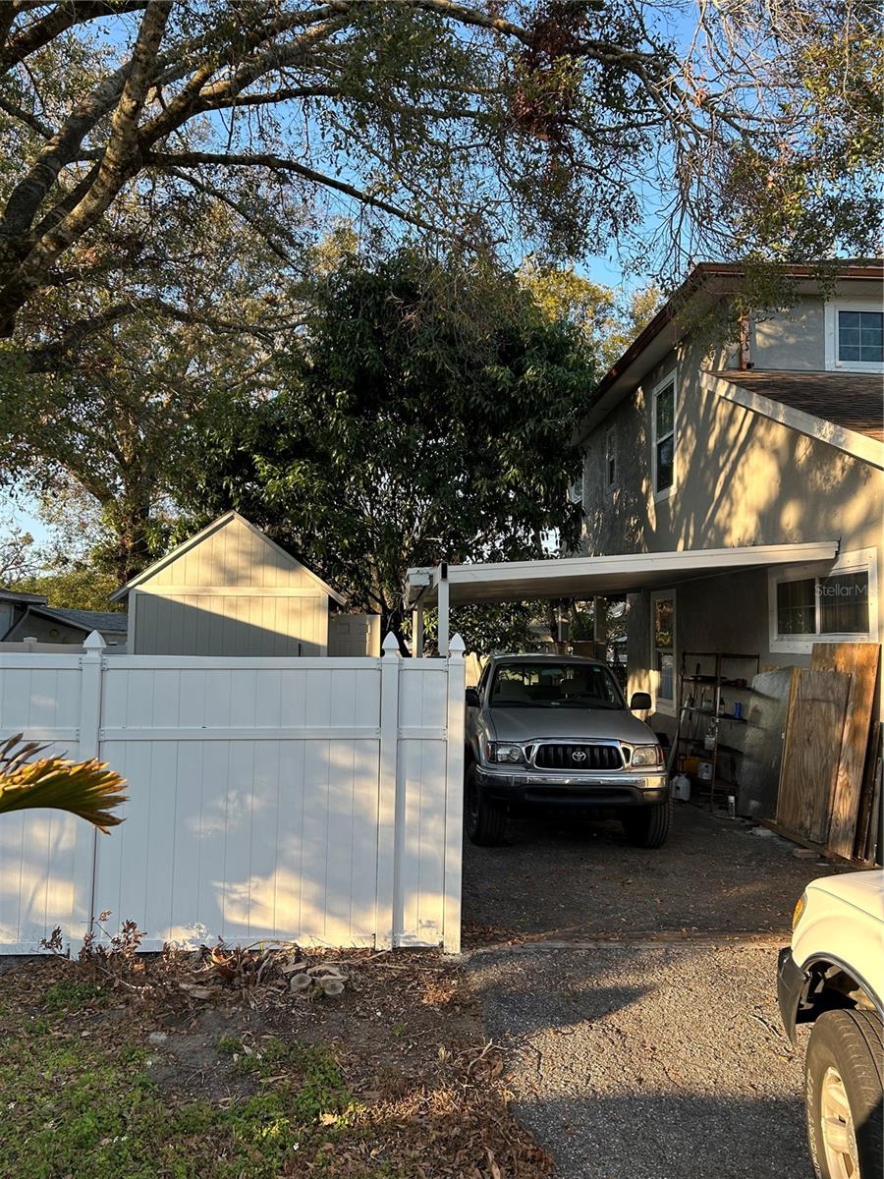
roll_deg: -1.5
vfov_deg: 67.3
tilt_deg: +3.8
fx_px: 885
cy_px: 590
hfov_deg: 53.1
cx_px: 442
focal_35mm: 26
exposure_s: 1/646
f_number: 1.5
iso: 50
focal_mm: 5.7
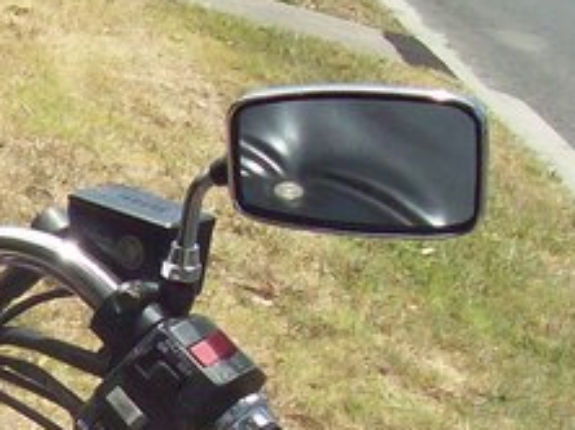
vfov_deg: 11.2
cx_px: -396
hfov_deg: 13.8
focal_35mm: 130
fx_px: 2157
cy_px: 479
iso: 80
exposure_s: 1/506
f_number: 4.8
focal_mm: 6
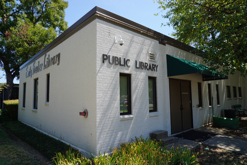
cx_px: 124
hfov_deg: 73.7
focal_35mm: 24
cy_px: 82
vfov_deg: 53.1
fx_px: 165
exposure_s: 1/100
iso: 100
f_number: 9
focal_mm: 16
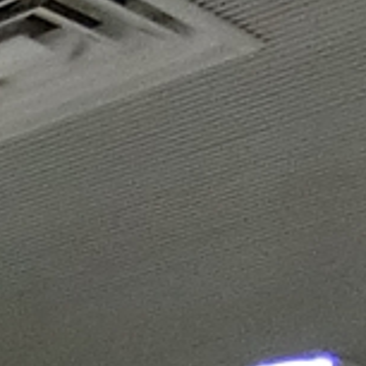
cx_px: -1261
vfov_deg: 7.6
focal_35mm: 176
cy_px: 1352
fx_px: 2105
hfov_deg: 6.8
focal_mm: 4.06
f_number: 2.7
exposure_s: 1/80
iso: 400
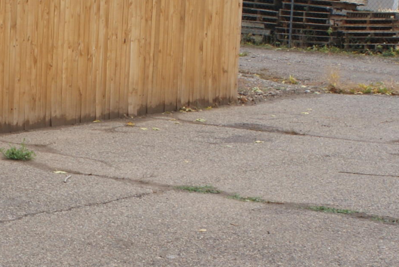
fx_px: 1498
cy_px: 215
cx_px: 103
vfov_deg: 10.2
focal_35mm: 135
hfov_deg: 15.1
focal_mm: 28
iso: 100
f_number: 10
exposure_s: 1/80
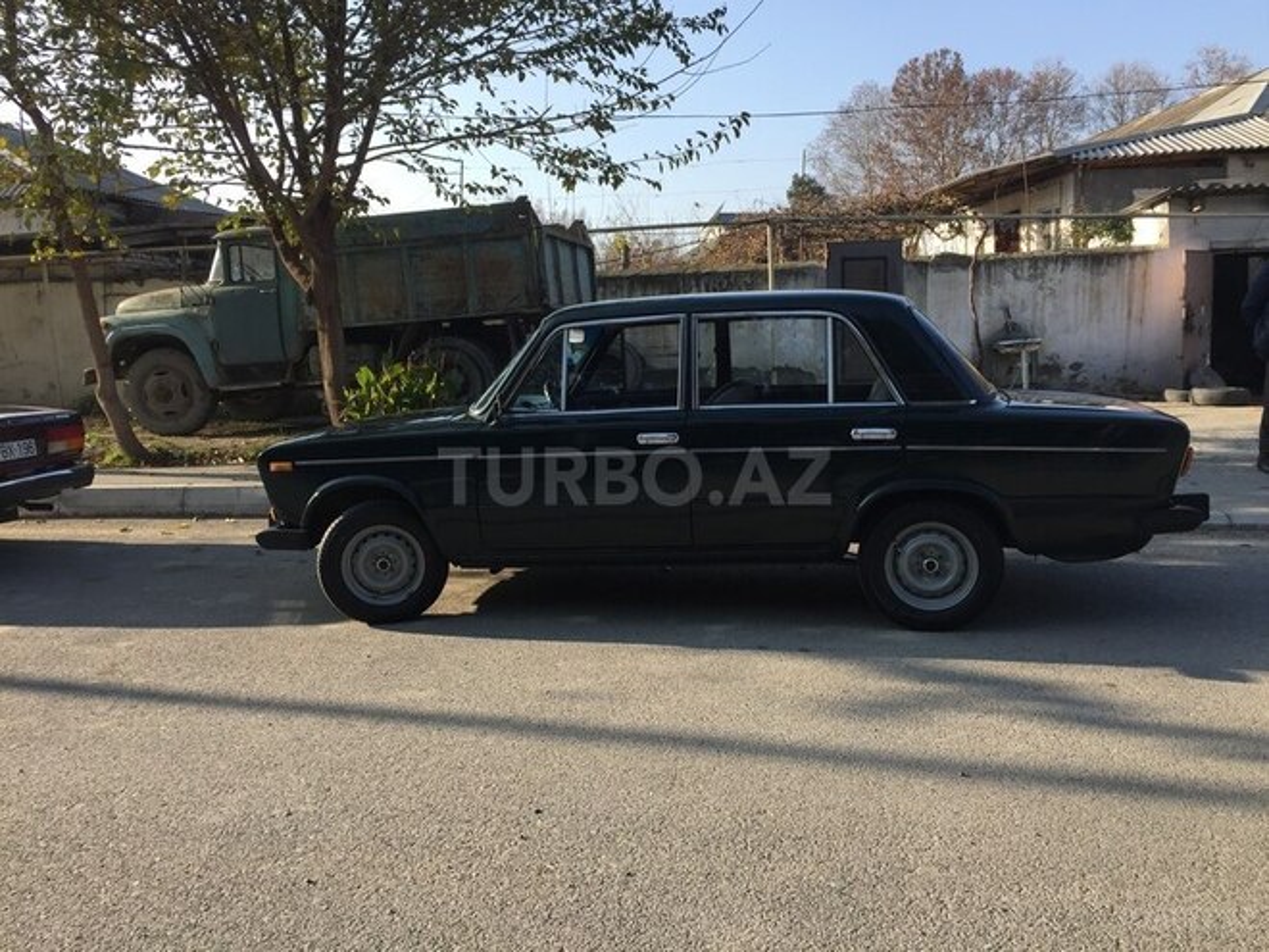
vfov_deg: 48.2
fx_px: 1063
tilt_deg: -6.2
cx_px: 634
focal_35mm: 29
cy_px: 476
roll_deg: +1.3
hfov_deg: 61.7
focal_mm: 4.15
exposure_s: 1/898
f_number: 2.2
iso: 32
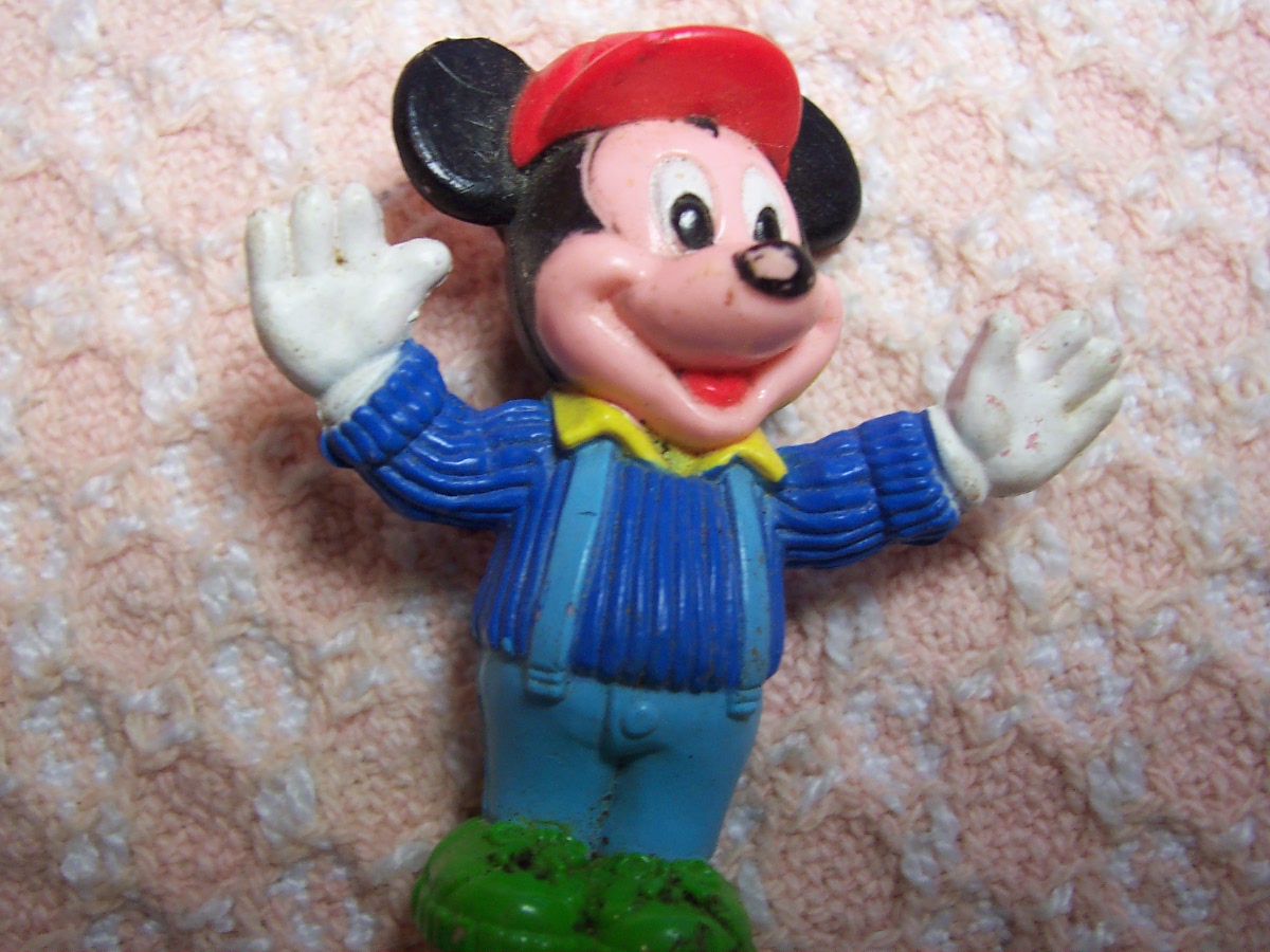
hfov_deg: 50.1
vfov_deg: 38.7
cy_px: 476
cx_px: 635
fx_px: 1357
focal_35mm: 37
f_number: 2.8
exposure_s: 1/30
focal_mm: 5.6
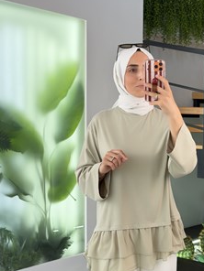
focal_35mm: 67
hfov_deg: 21.9
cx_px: 128
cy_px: 148
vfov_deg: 29.0
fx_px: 526
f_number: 1.78
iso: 64
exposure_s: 1/198
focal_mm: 6.76
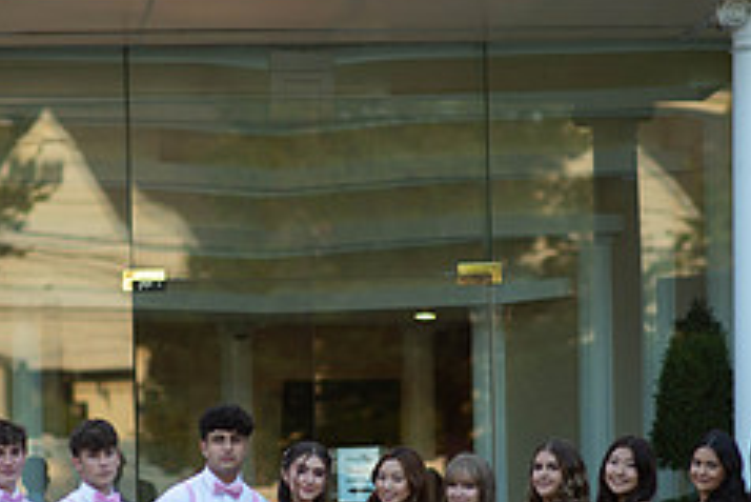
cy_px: 410
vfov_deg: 6.6
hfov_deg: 9.9
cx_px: 322
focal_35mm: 207
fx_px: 4321
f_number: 2
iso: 250
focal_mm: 85
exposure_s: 1/1000
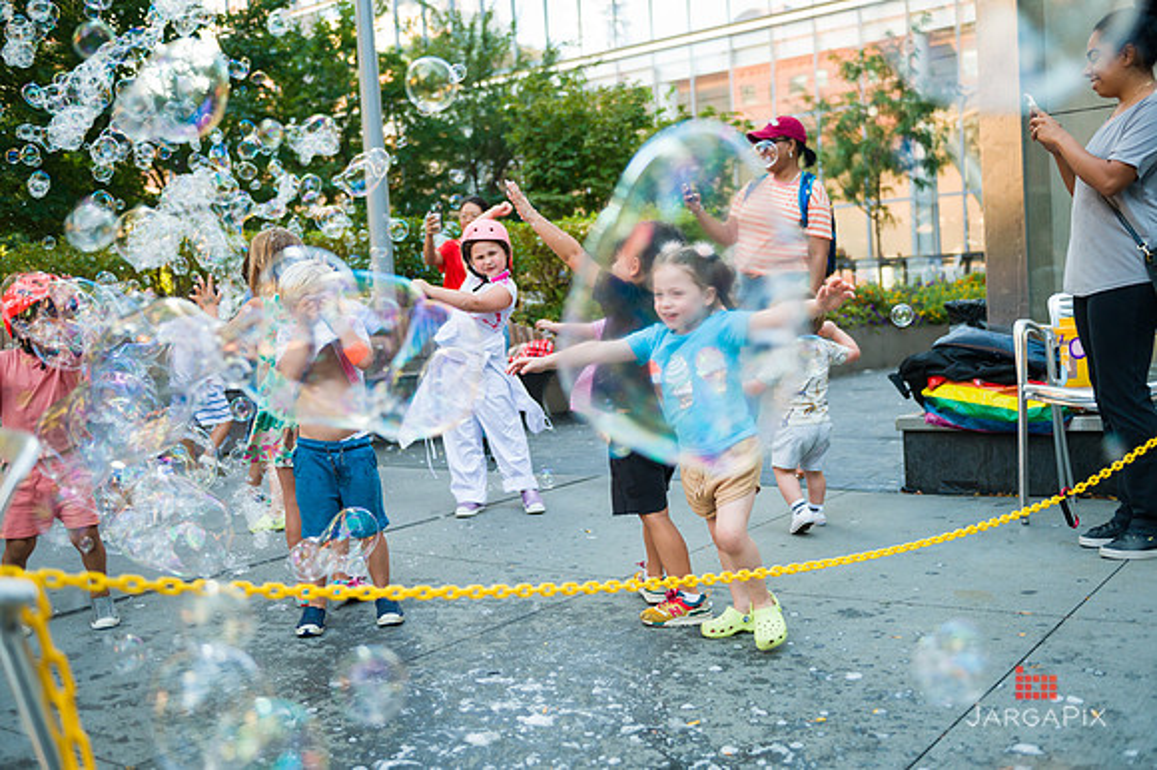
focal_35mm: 36
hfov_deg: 53.2
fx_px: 1156
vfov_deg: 36.8
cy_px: 385
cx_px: 578
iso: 1250
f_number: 3.2
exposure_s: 1/1000
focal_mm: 36
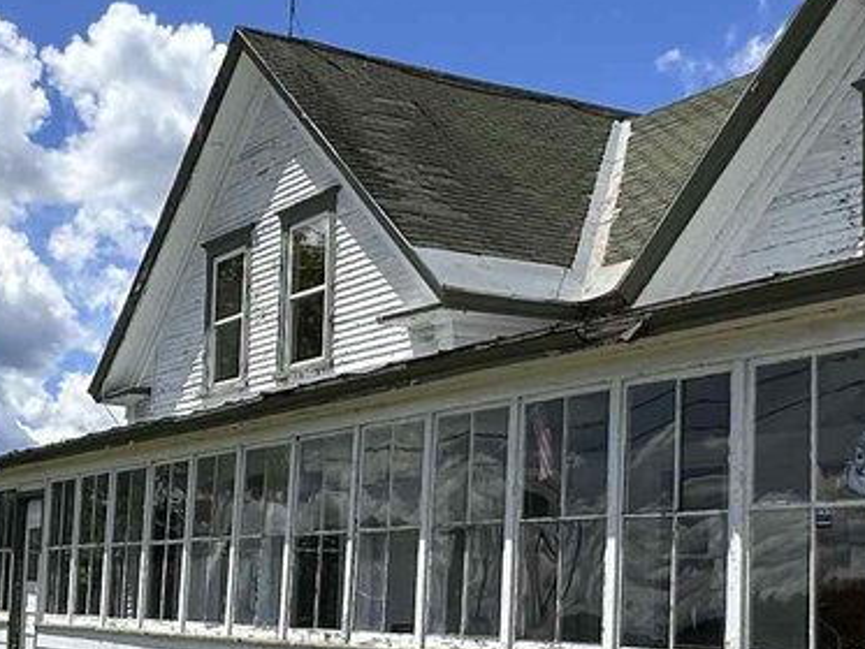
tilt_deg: +6.0
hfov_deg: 30.4
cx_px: 42
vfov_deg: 24.2
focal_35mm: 60
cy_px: 468
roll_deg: -3.0
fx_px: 1500
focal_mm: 2.22
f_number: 2.2
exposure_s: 1/2747
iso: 40
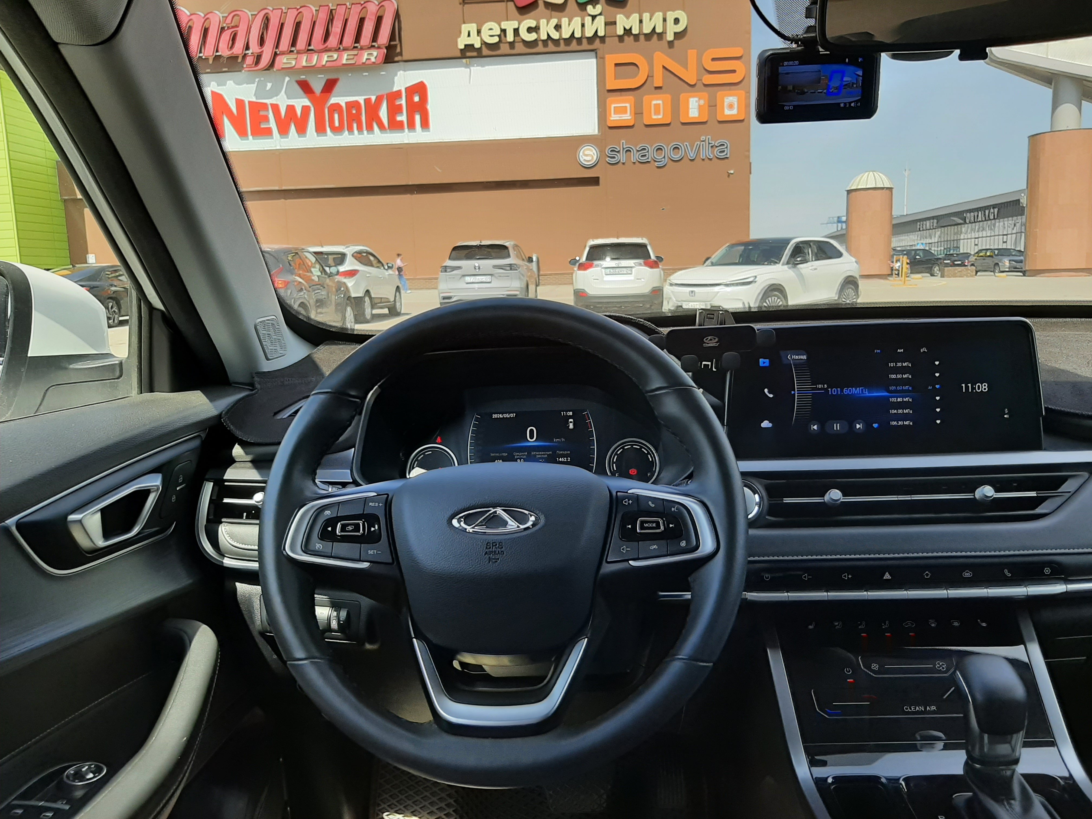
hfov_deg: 67.3
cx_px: 546
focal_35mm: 26
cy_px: 410
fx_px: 820
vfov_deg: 53.1
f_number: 1.7
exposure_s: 1/923
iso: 40
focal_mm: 3.93
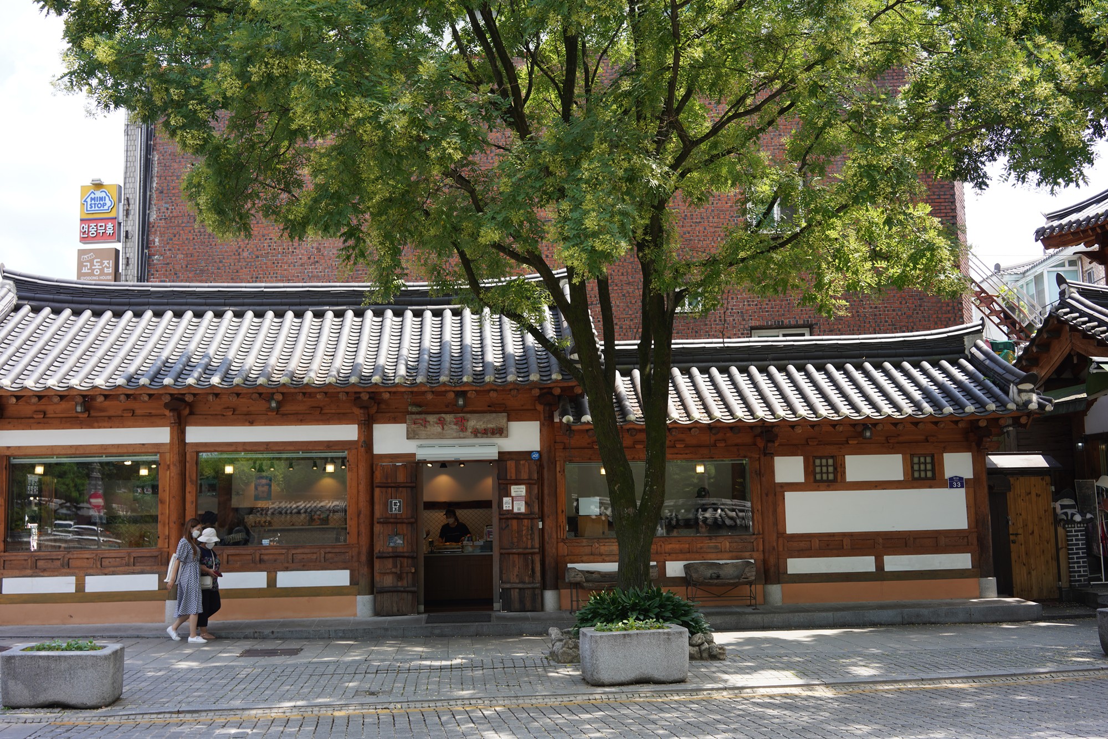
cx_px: 554
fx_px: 1077
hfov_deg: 54.4
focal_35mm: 35
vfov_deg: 37.9
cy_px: 370
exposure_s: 1/100
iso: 100
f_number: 6.3
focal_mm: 35
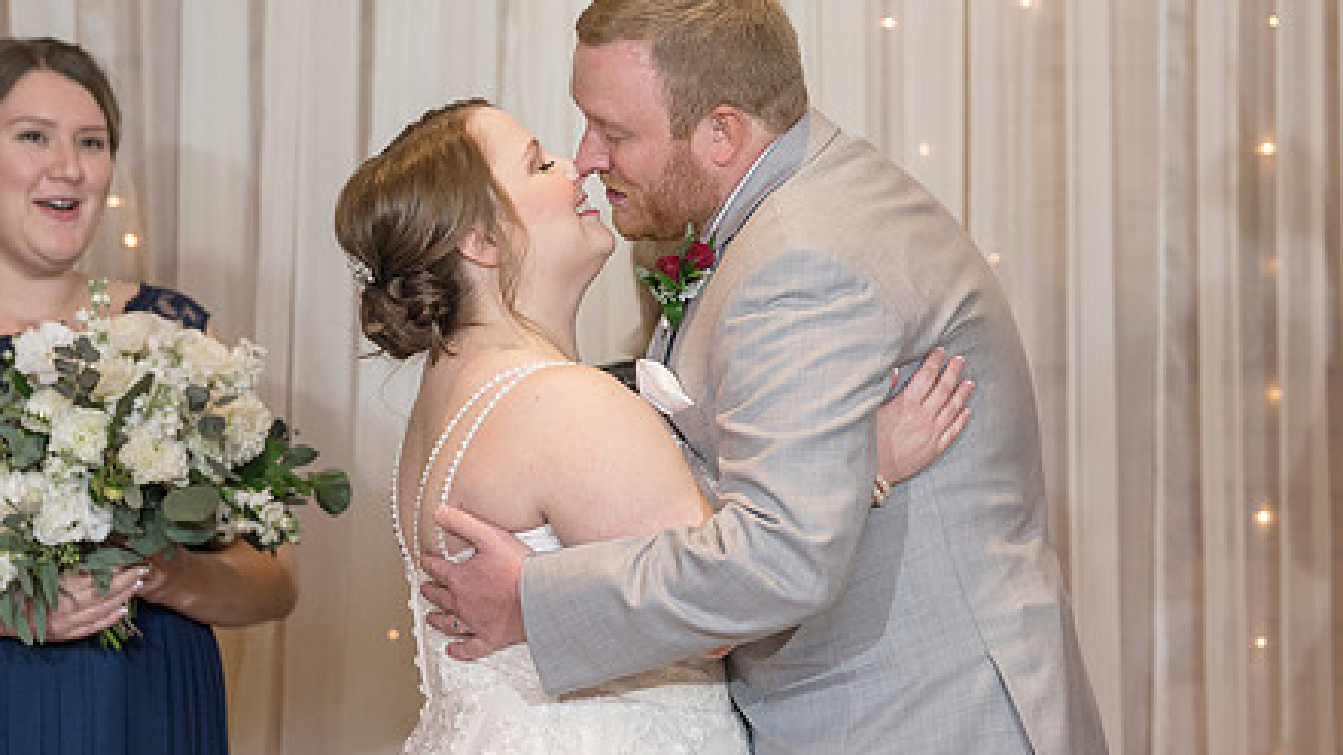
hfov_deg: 8.8
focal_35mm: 245
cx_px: 708
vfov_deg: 5.0
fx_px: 8724
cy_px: 447
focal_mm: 165
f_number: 4
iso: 2000
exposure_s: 1/200
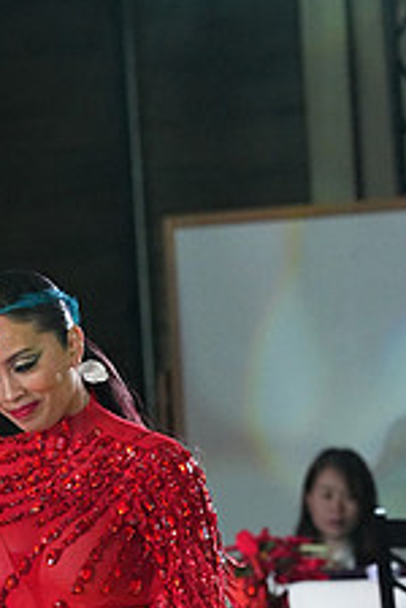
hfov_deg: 3.0
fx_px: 7713
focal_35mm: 456
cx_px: 145
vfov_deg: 4.5
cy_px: 770
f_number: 6.3
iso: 8000
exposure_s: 1/400
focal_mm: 177
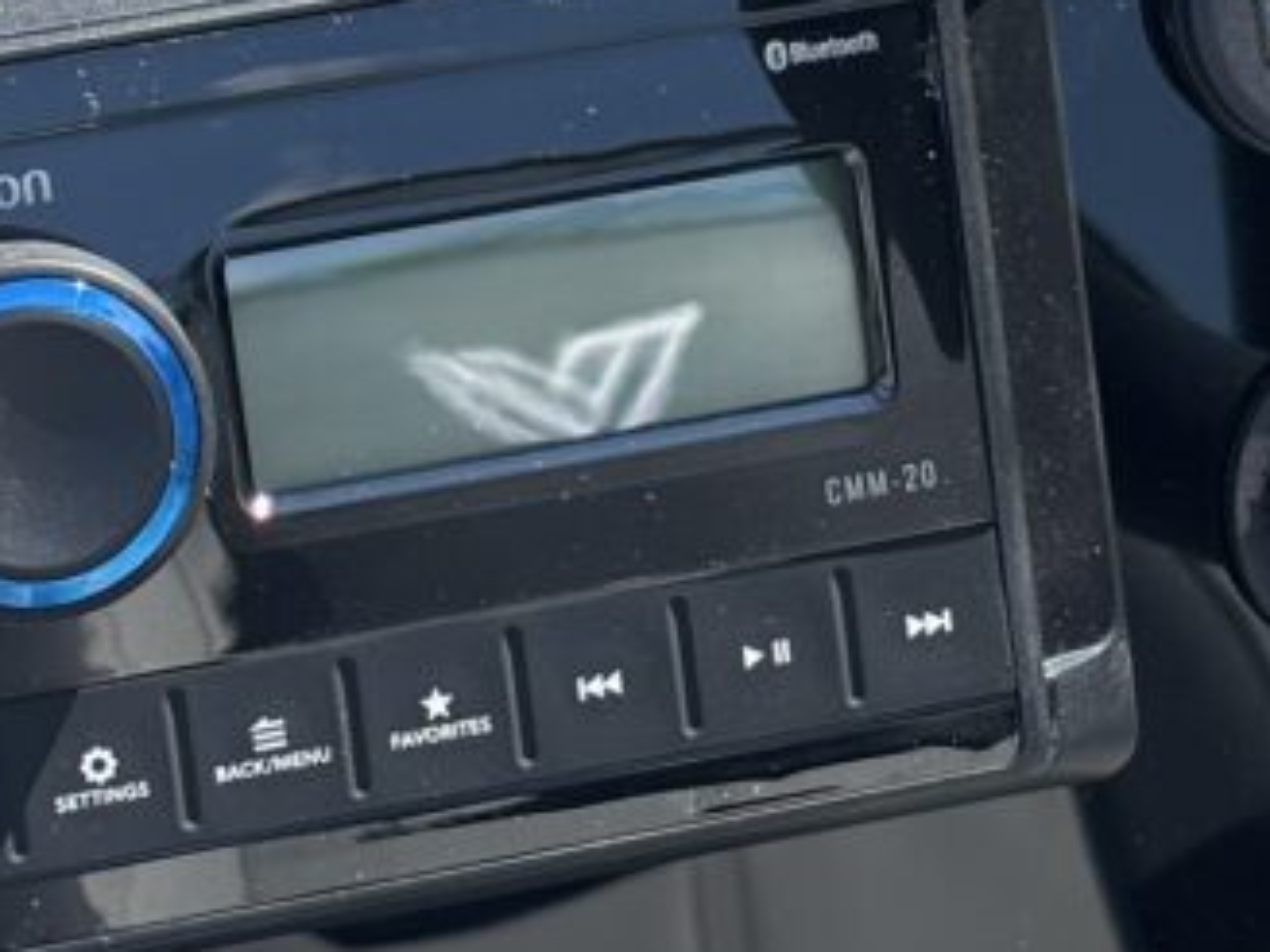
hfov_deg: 11.7
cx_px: 439
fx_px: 6200
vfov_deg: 8.7
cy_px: 12
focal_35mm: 169
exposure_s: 1/1007
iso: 32
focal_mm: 5.96
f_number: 1.6
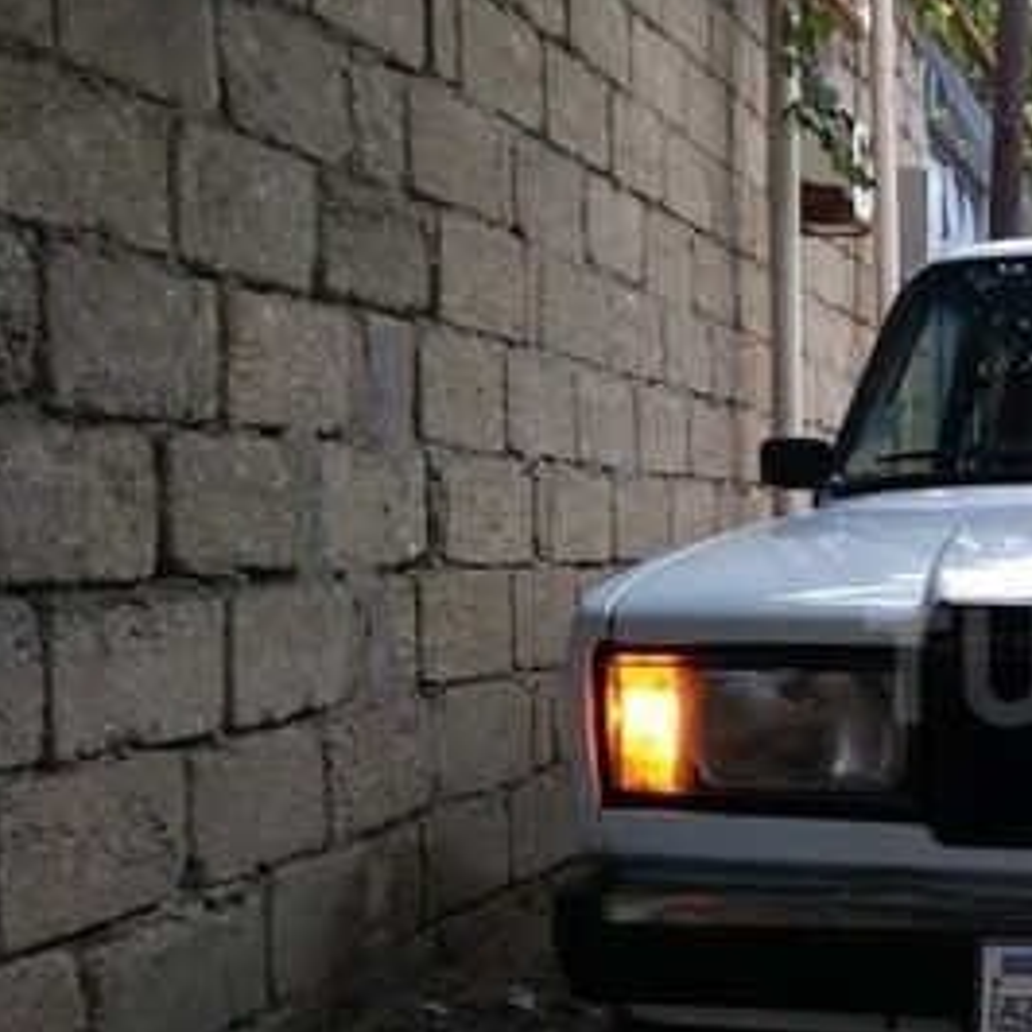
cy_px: 665
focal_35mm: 46
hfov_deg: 30.7
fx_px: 1552
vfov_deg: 36.5
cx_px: 1261
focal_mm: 3.57
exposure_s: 1/100
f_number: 2
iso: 109
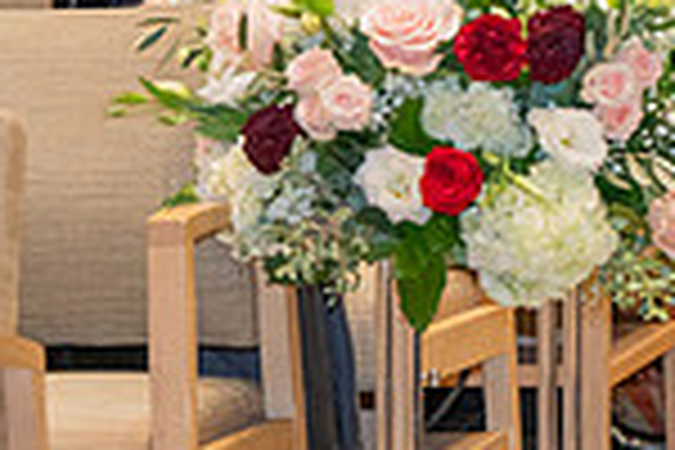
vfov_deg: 2.4
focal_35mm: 562
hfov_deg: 3.6
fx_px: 10537
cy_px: -308
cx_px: 1264
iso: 1250
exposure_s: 1/160
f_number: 3.2
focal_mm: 145
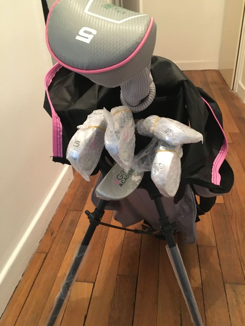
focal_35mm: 29
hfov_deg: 48.2
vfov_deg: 61.7
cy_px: 163
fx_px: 274
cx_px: 122
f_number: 2.2
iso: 320
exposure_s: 1/17
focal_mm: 4.15
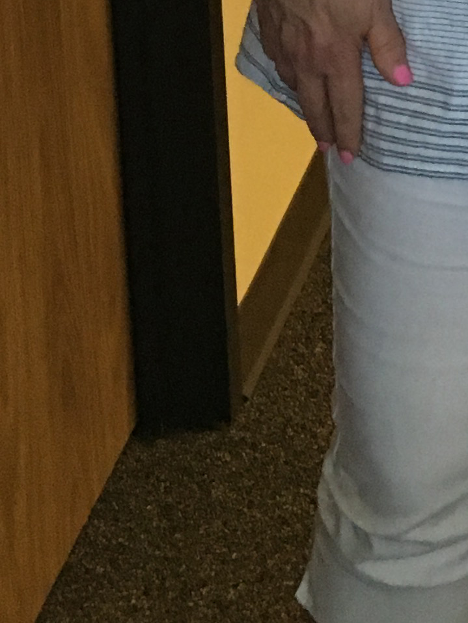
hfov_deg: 11.2
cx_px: 880
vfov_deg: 13.9
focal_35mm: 122
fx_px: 2198
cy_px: -576
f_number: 2.2
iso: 200
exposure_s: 1/24
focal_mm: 4.15
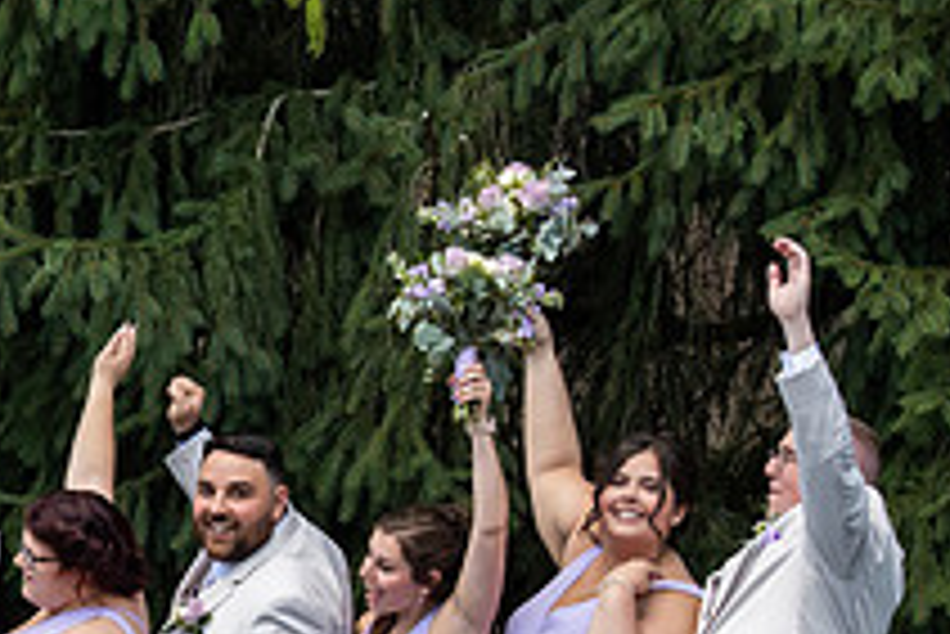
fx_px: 7790
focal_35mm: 295
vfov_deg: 4.7
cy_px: 674
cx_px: -362
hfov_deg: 6.9
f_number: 5.6
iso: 1250
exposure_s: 1/800
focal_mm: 95
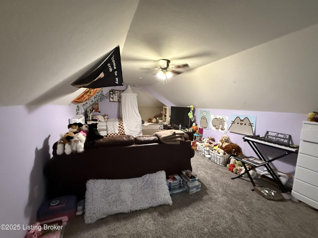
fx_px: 129
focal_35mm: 14
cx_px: 159
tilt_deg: -5.6
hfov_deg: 102.1
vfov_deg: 85.7
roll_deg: -2.3
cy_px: 119
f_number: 2.2
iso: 1250
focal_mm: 2.22
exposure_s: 1/60
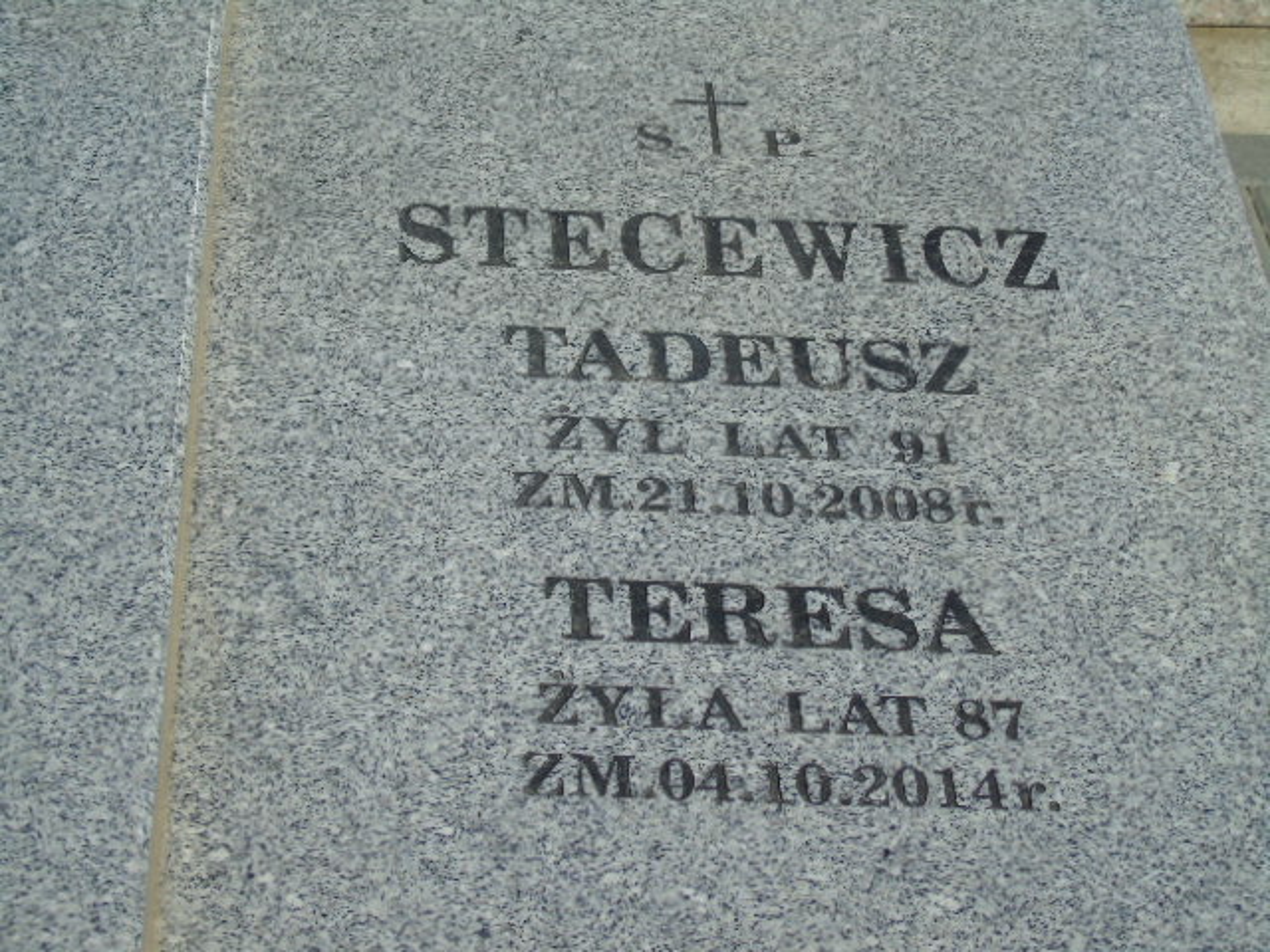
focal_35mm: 108
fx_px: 3962
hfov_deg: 18.2
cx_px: 635
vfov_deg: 13.7
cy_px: 476
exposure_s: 1/640
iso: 80
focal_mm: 19
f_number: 4.4
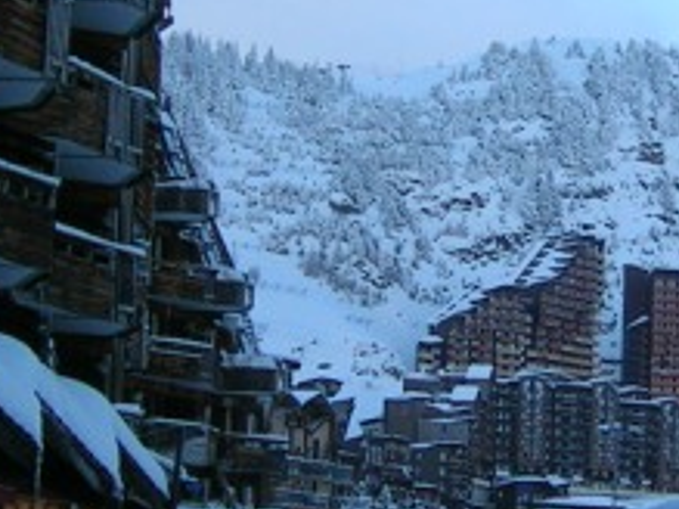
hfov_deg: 15.3
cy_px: 214
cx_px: 549
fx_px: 2509
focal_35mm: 128
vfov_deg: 11.6
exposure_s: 1/137
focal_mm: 5.4
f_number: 2.8
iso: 50
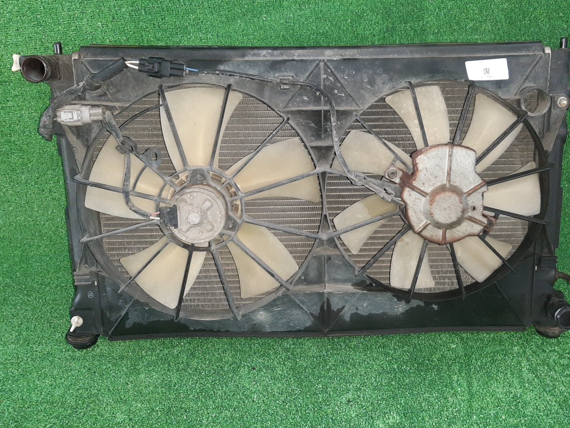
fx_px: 510
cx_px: 324
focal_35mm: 31
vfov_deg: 45.2
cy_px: 175
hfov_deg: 58.1
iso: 225
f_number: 1.7
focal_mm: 3.93
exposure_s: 1/25
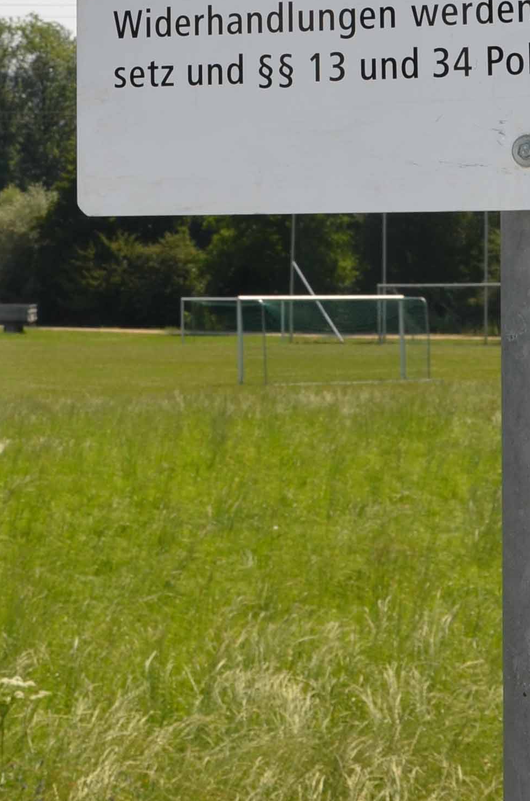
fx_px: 2463
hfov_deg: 12.3
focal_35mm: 111
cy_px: -17
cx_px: 217
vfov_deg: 18.0
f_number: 9
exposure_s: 1/250
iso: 100
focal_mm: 22
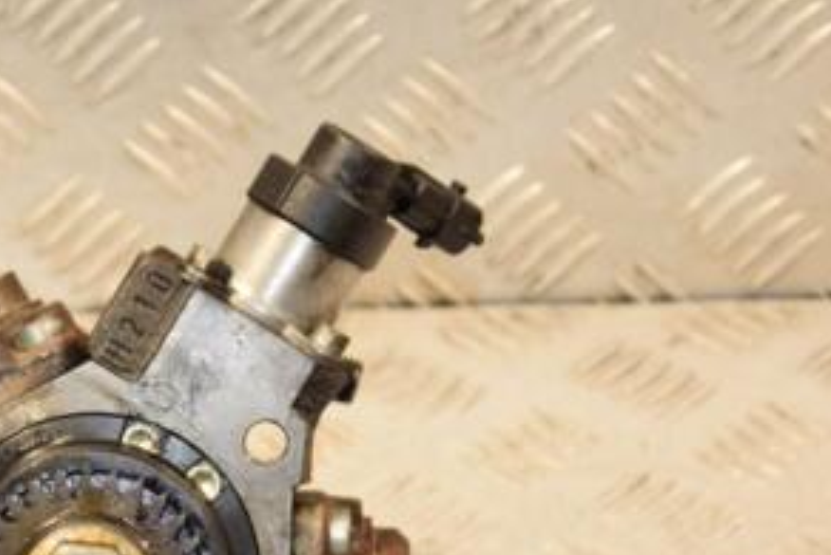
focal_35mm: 191
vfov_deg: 7.2
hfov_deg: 10.7
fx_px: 4411
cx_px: 148
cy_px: 470
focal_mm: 62
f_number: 5.3
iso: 800
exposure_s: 1/200
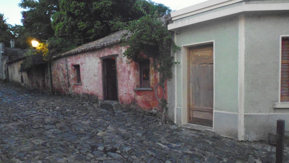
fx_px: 207
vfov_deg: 42.8
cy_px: 95
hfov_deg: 69.9
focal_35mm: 27
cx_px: 144
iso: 1000
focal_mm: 4.3
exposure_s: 1/60
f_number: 2.8
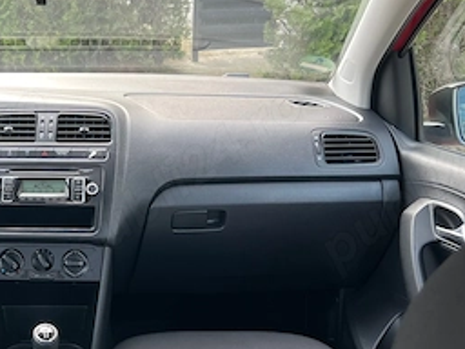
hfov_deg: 30.4
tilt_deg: -15.6
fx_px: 819
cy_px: 198
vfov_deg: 24.0
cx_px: 56
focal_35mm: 61
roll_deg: +2.6
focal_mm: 5.7
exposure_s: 1/121
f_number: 1.5
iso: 64
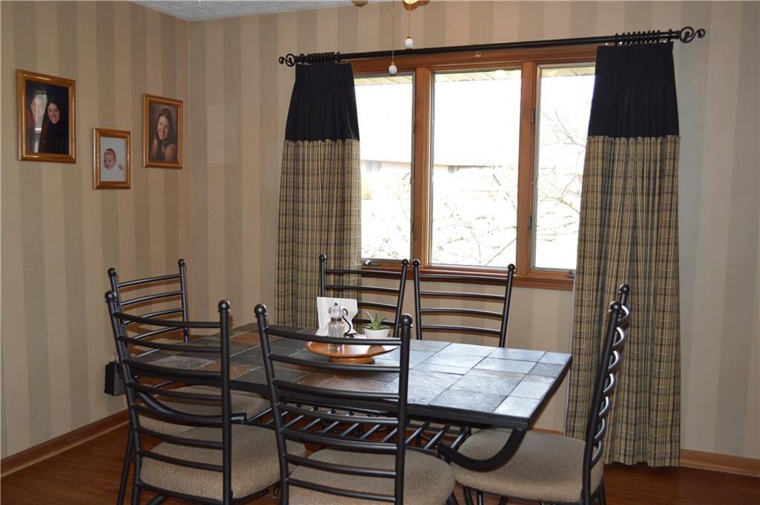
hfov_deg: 57.3
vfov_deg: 39.9
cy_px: 252
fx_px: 696
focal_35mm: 33
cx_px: 380
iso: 400
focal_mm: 22
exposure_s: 1/125
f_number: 4
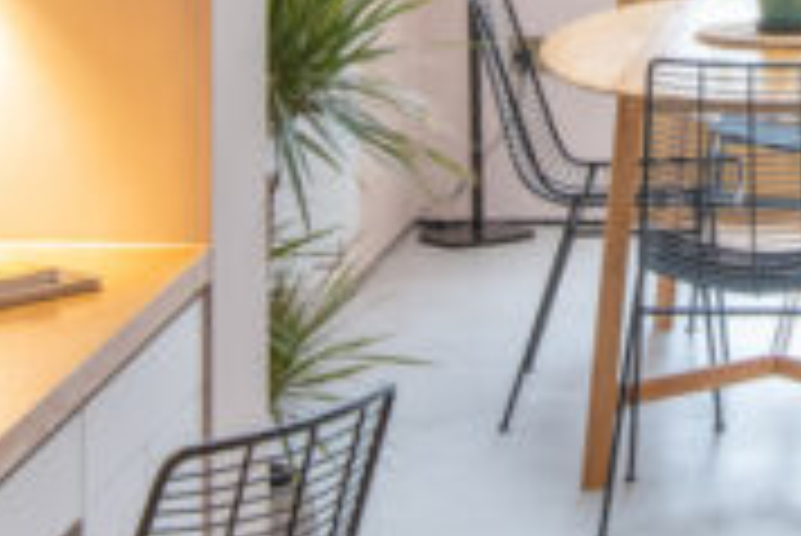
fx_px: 3117
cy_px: -300
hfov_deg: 14.3
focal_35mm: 140
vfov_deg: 9.5
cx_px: 900
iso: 320
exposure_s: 1/20
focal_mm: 24
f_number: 8
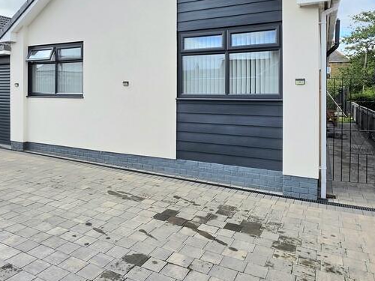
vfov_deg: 52.2
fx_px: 282
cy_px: 97
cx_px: 166
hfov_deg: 67.1
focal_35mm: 26
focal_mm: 2.2
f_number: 1.9
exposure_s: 1/3333
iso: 32
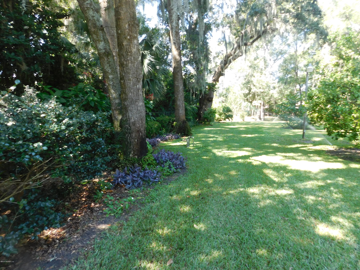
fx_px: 239
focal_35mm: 23
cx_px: 180
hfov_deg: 73.9
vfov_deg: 58.9
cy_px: 135
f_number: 3
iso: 125
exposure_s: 1/80
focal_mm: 4
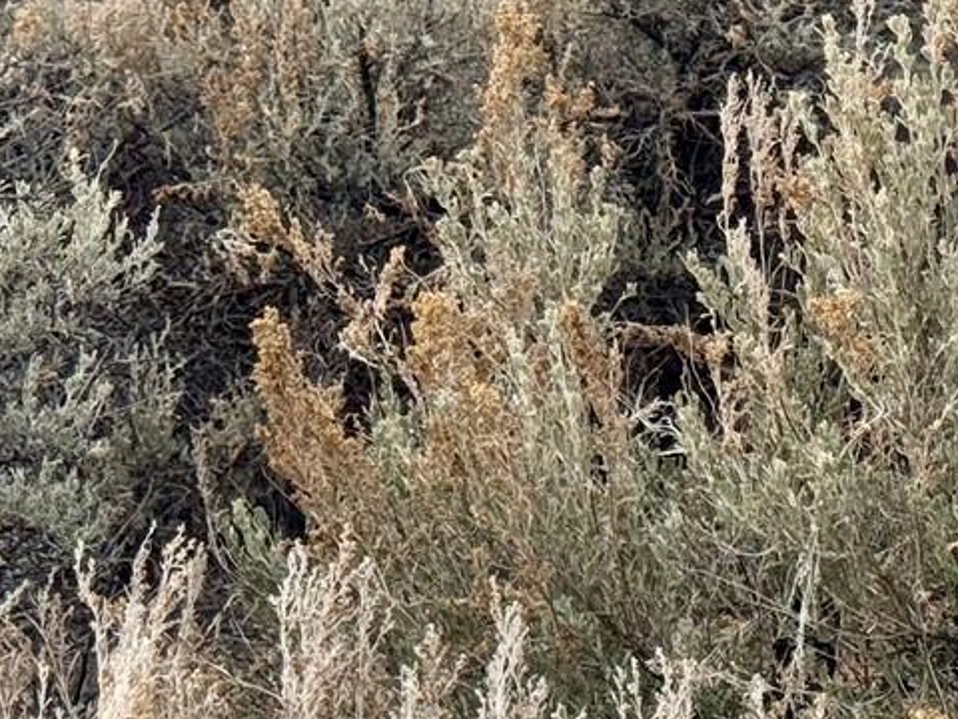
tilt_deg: -8.8
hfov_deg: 11.9
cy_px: -399
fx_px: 4428
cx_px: 1321
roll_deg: -0.4
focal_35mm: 160
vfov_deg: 9.0
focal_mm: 6.76
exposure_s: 1/2833
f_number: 1.78
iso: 64
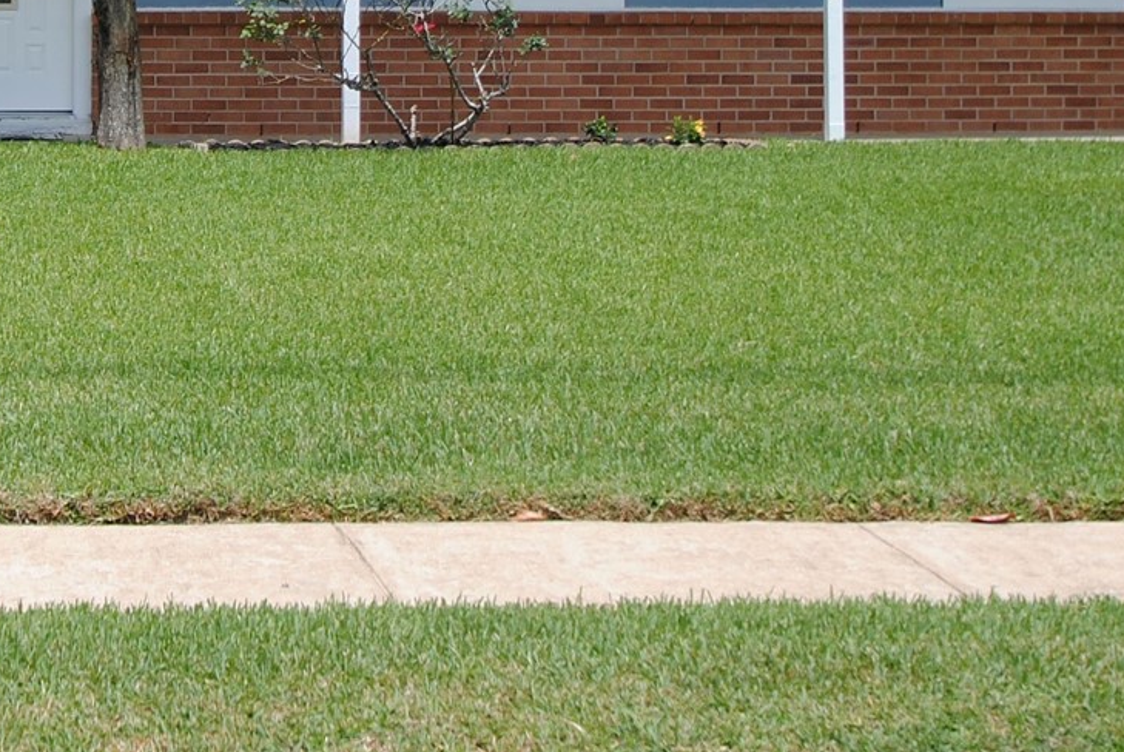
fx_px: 3345
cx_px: 121
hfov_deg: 18.8
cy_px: -271
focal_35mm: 107
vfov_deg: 12.4
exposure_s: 1/640
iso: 100
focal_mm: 24
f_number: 4.5
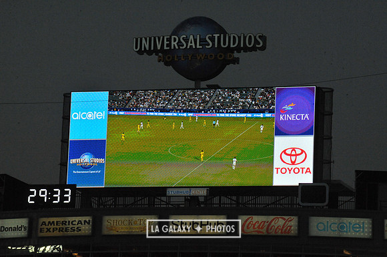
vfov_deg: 7.2
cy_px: 128
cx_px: 194
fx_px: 2041
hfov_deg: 10.8
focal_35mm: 190
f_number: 18
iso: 5000
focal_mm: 190
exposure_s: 1/1250
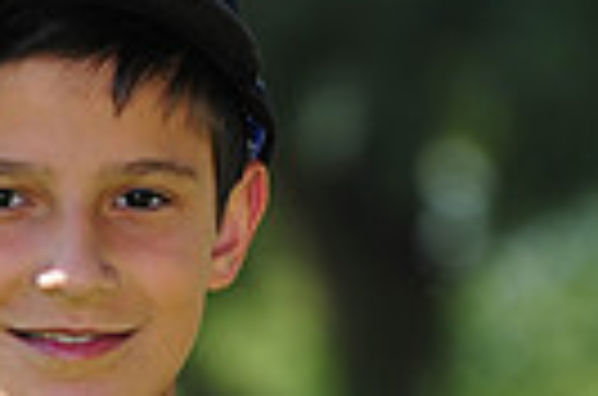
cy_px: 482
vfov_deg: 2.3
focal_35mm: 590
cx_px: 22
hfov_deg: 3.5
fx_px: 9777
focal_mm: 135
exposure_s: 1/400
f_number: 5
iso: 200
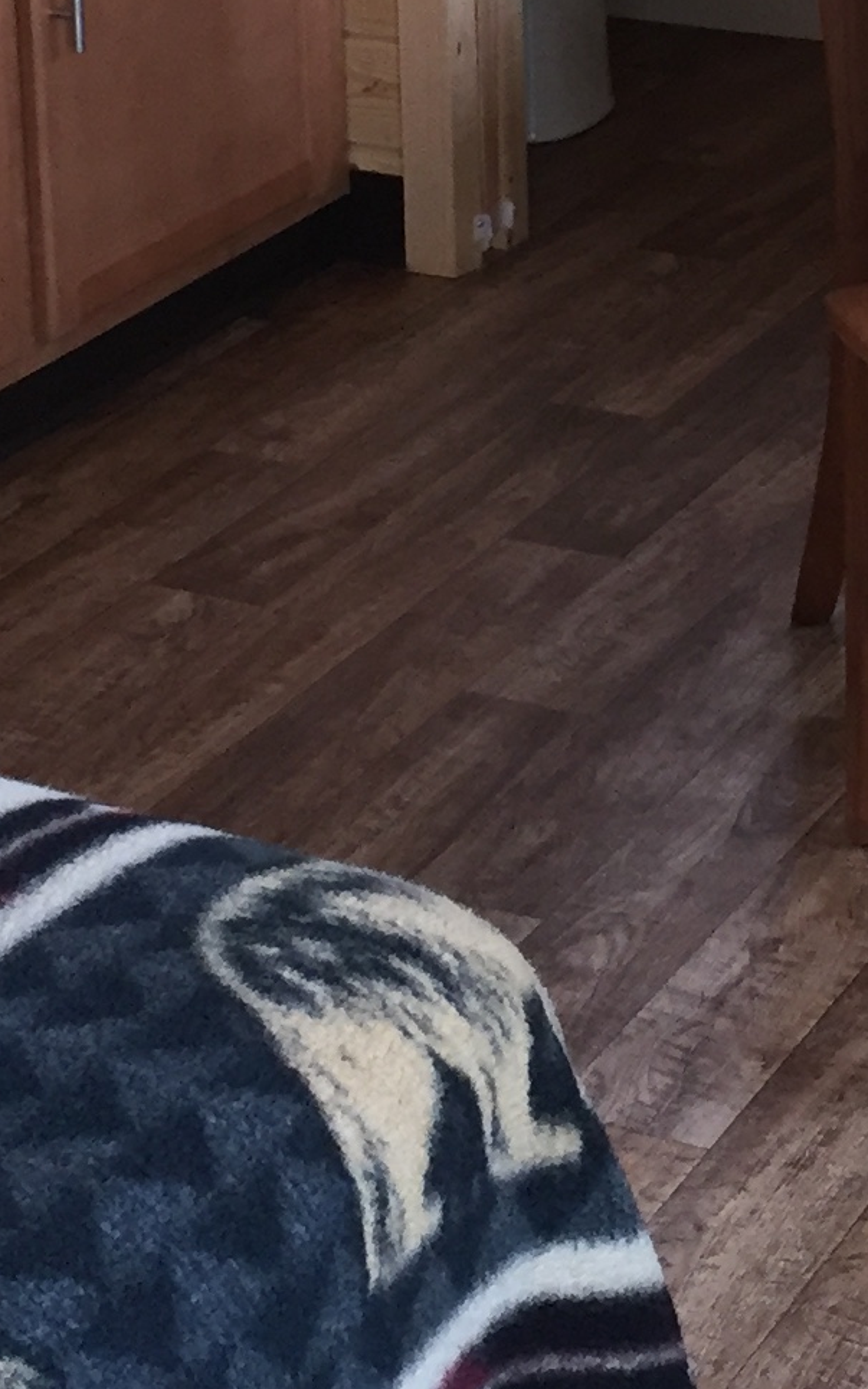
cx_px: 782
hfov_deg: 12.5
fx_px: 3937
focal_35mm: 104
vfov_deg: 19.2
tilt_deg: -12.7
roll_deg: +1.1
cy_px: -131
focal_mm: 4.15
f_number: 2.2
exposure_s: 1/30
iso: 50
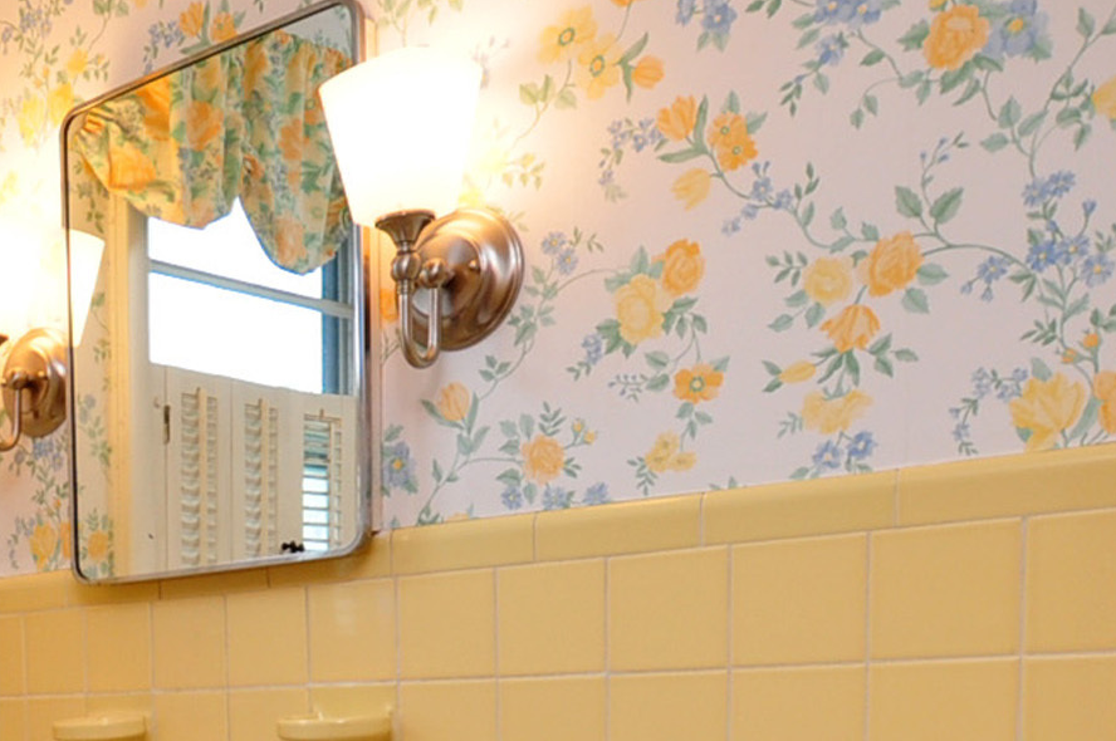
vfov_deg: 25.2
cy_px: 845
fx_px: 1517
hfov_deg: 33.6
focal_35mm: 49
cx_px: -191
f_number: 4.5
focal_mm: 10
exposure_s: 1/125
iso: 250
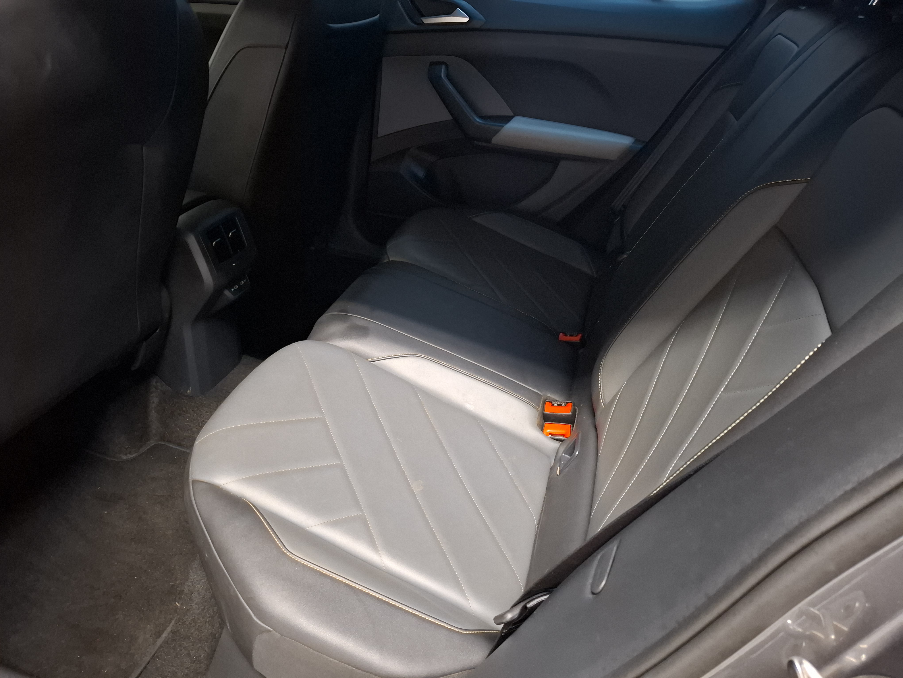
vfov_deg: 58.9
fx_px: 600
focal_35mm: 23
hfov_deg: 73.9
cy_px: 339
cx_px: 452
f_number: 1.8
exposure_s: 1/20
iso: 800
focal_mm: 5.54
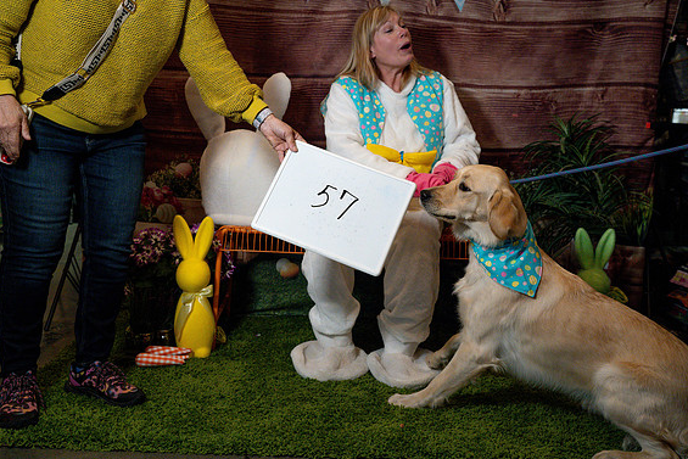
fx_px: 745
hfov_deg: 49.5
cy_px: 227
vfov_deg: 34.2
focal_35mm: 39
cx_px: 349
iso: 8000
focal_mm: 38
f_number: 4.5
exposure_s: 1/500
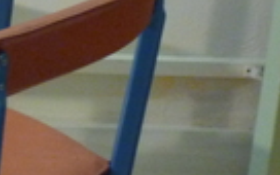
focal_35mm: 211
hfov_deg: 9.1
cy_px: 134
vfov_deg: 6.2
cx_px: -336
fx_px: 1610
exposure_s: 1/10
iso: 400
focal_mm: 7.3
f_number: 3.7
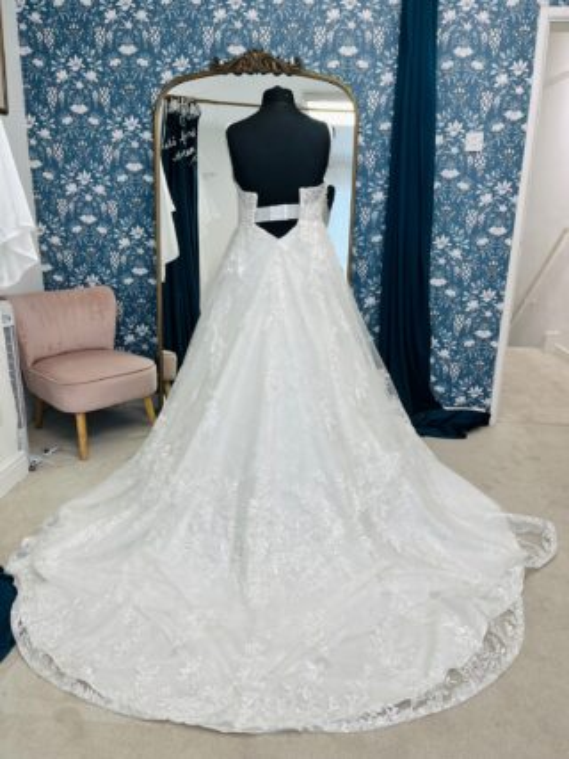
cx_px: 284
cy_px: 380
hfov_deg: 53.0
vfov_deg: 67.3
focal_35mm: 26
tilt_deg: -18.2
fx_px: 570
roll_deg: -0.3
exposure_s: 1/100
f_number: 1.6
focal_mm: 5.1
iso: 40
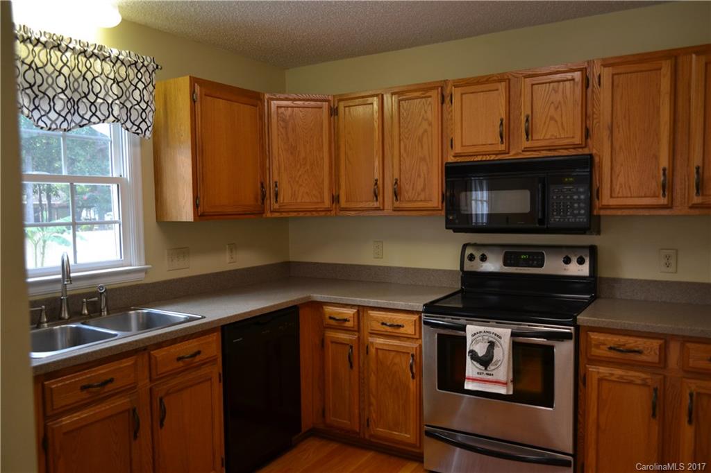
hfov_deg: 67.4
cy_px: 236
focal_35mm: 27
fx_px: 533
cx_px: 356
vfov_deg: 47.9
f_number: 3.5
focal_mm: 18
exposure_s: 1/25
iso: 400
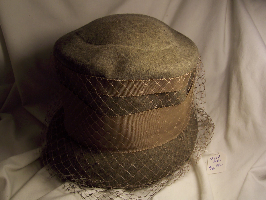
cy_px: 100
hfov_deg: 50.1
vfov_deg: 38.7
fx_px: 284
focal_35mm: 37
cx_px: 133
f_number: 2.8
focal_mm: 5.6
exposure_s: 1/350
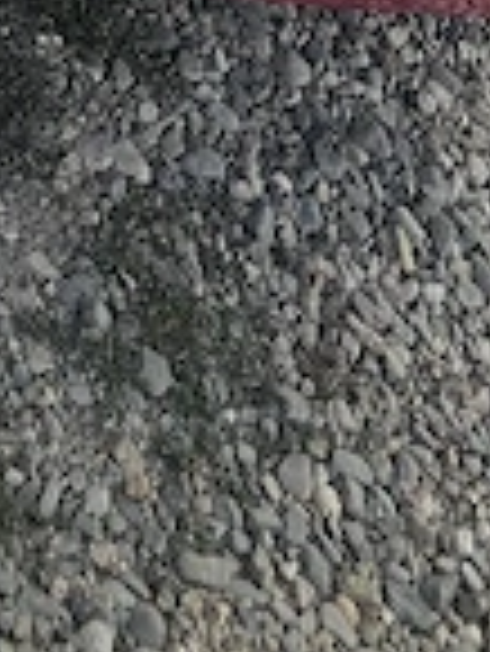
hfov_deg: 11.7
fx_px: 2393
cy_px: -1093
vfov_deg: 11.6
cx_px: 211
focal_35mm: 127
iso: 10
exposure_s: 1/556
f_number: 1.7
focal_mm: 6.3
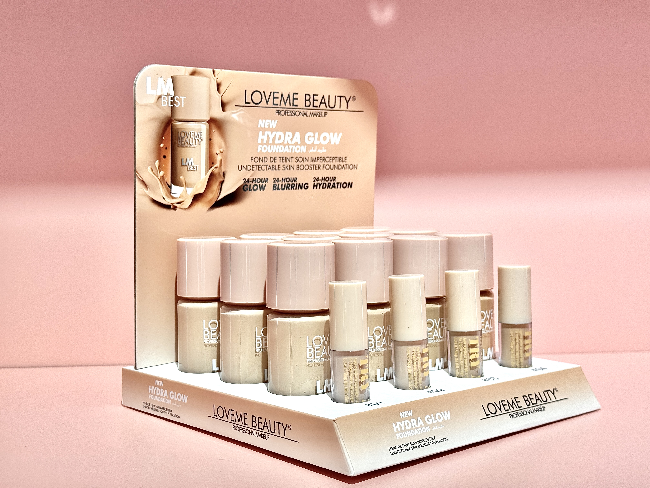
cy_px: 244
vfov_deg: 30.3
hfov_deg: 39.7
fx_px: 901
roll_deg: +1.2
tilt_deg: -3.3
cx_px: 325
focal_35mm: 48
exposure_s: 1/926
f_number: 1.78
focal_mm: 6.76
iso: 64
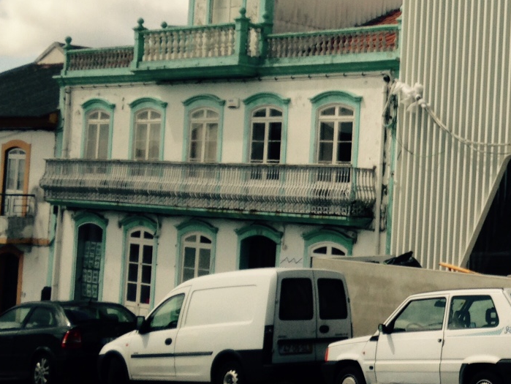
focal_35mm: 77
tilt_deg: +1.2
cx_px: 542
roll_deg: -1.7
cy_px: 129
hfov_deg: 23.9
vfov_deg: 19.1
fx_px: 1137
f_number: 2.4
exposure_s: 1/2262
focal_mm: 4.12
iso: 50
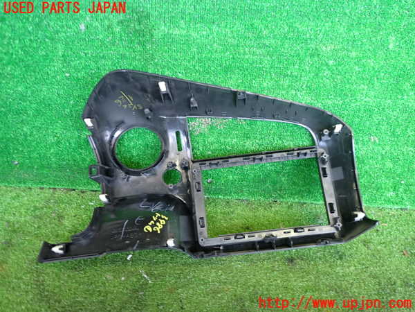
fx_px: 360
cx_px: 208
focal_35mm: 30
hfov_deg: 60.0
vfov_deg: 46.8
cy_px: 156
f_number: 2.3
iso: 200
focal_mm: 5.4
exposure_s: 1/30
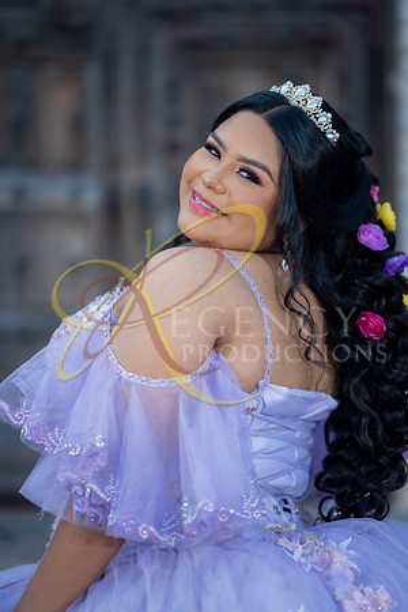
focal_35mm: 85
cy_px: 306
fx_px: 1445
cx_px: 204
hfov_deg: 16.1
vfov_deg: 23.9
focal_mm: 85
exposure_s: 1/1250
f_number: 1.8
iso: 125
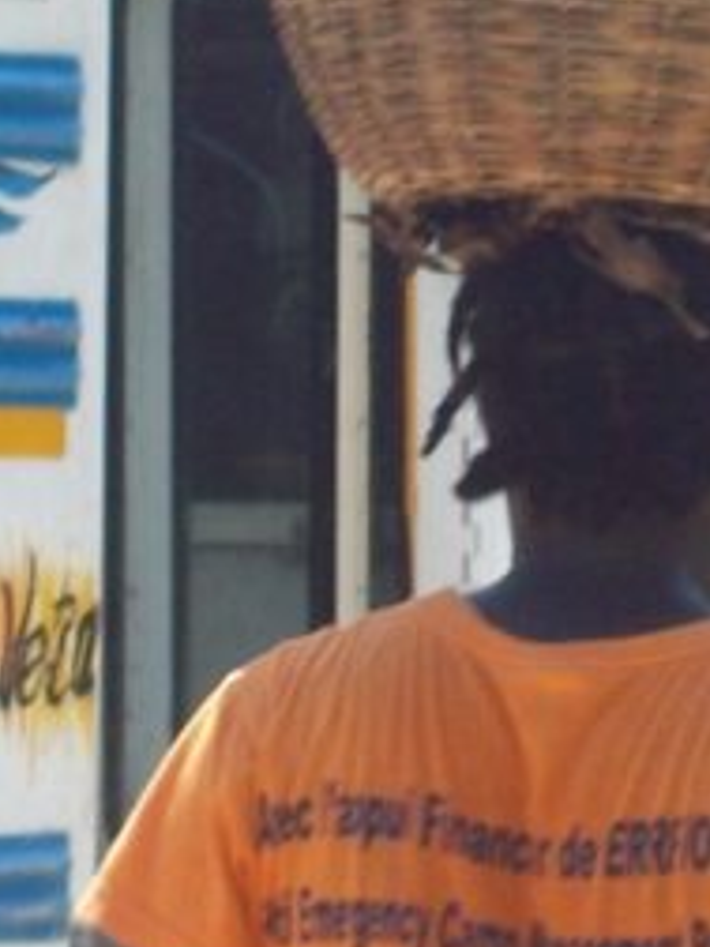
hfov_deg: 3.4
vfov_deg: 4.5
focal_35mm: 439
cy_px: 455
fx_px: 12006
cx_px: 657
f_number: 4.8
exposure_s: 1/219
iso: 80
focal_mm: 18
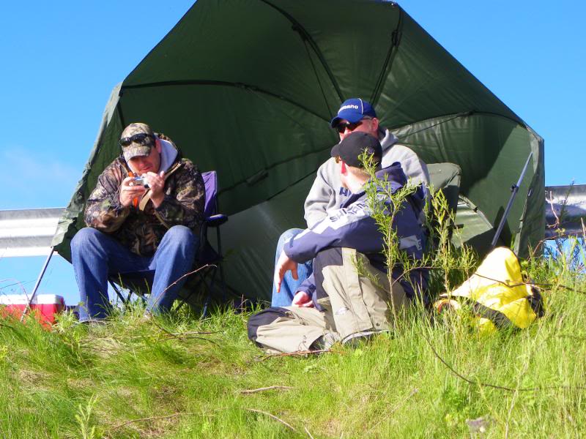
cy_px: 220
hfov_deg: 26.0
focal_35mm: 75
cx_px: 293
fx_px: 1270
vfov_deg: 19.6
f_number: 4
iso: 64
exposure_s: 1/320
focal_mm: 13.4
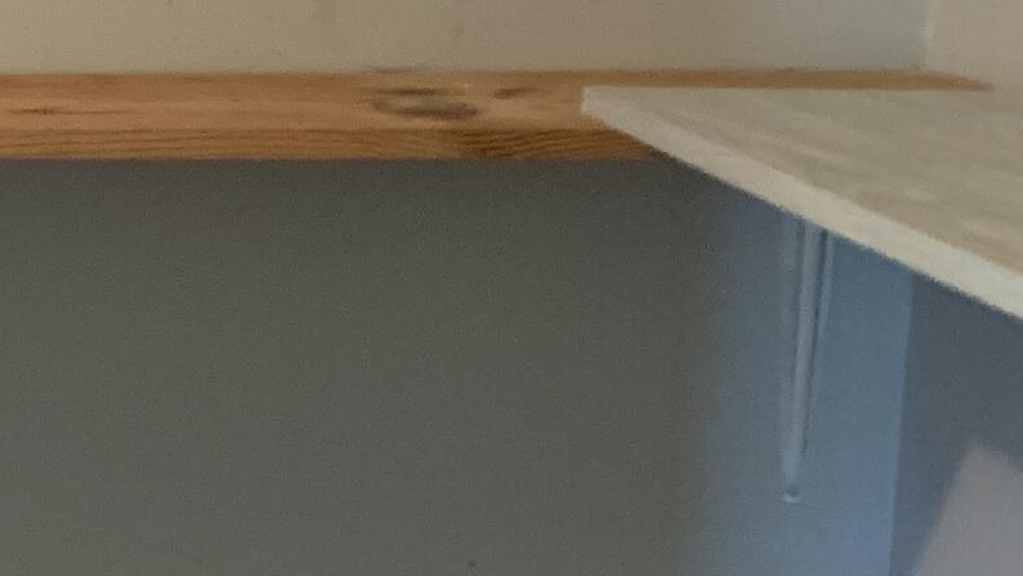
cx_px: -664
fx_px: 2903
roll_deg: +2.2
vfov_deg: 11.3
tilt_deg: -9.2
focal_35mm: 107
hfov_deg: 17.3
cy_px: 302
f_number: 1.8
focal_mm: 4.25
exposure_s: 1/30
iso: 500
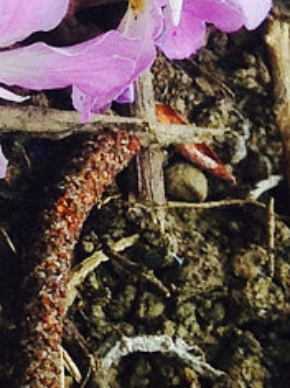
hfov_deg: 5.9
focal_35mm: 238
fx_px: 2661
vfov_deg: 8.2
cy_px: -104
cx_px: -508
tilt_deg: -52.5
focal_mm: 4.28
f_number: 2.4
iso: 50
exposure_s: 1/552
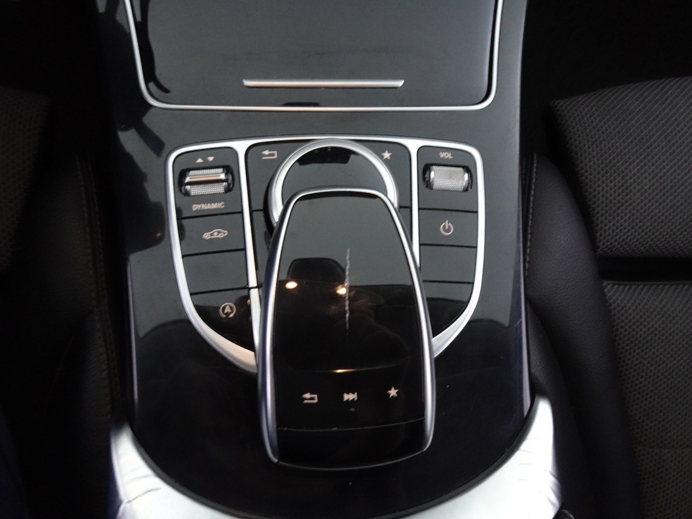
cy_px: 260
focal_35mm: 24
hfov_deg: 71.6
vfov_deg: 56.8
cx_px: 346
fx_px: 480
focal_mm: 4.25
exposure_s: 1/10
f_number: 3.5
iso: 800
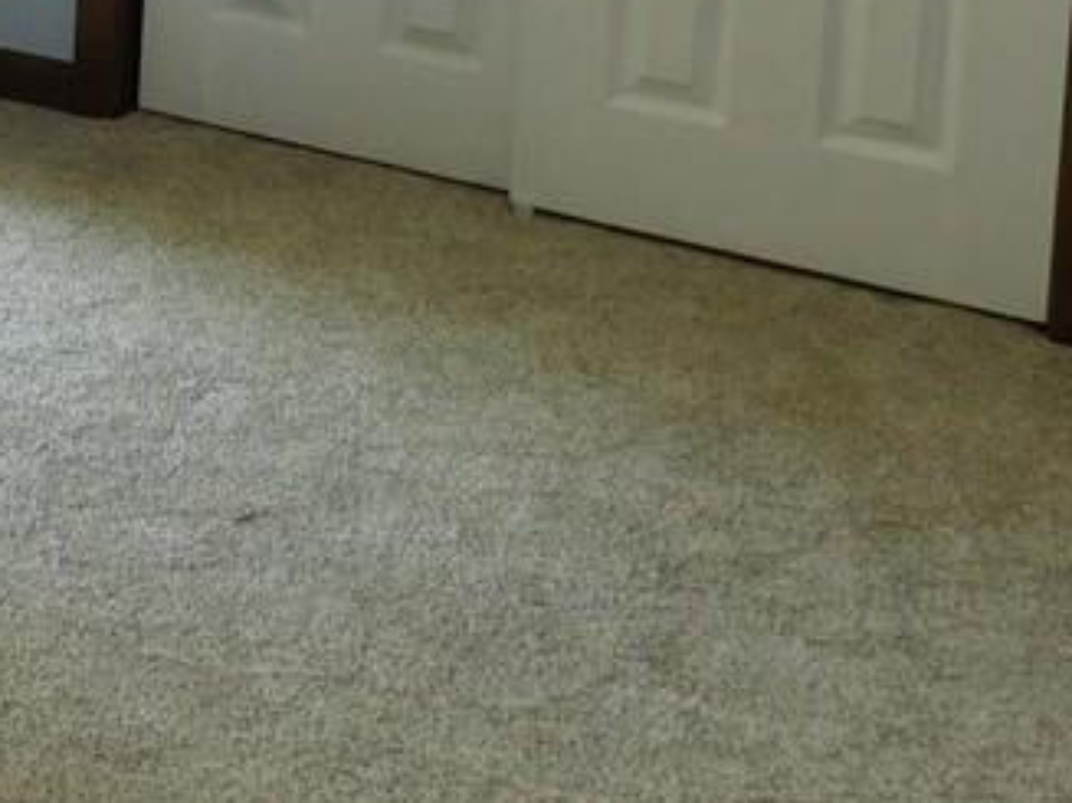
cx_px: -331
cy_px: -361
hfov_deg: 23.7
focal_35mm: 72
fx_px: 2229
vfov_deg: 18.4
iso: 220
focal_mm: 4
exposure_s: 1/30
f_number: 3
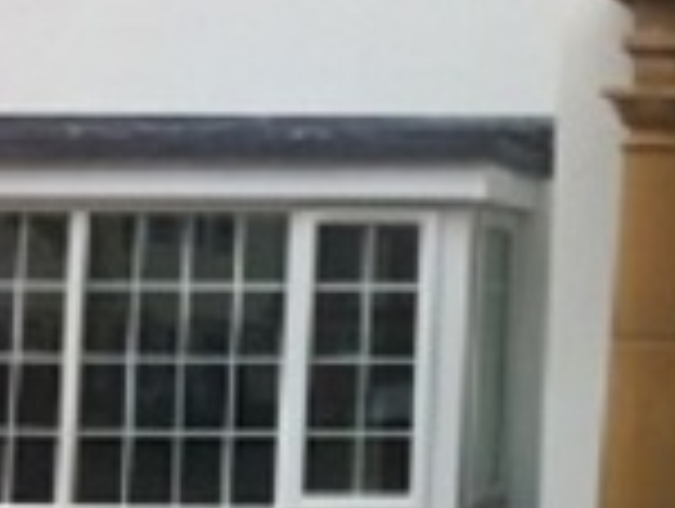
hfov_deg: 15.0
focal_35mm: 119
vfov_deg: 12.5
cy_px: 155
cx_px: 1094
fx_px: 2324
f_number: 2.8
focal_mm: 3.85
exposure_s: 1/736
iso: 80
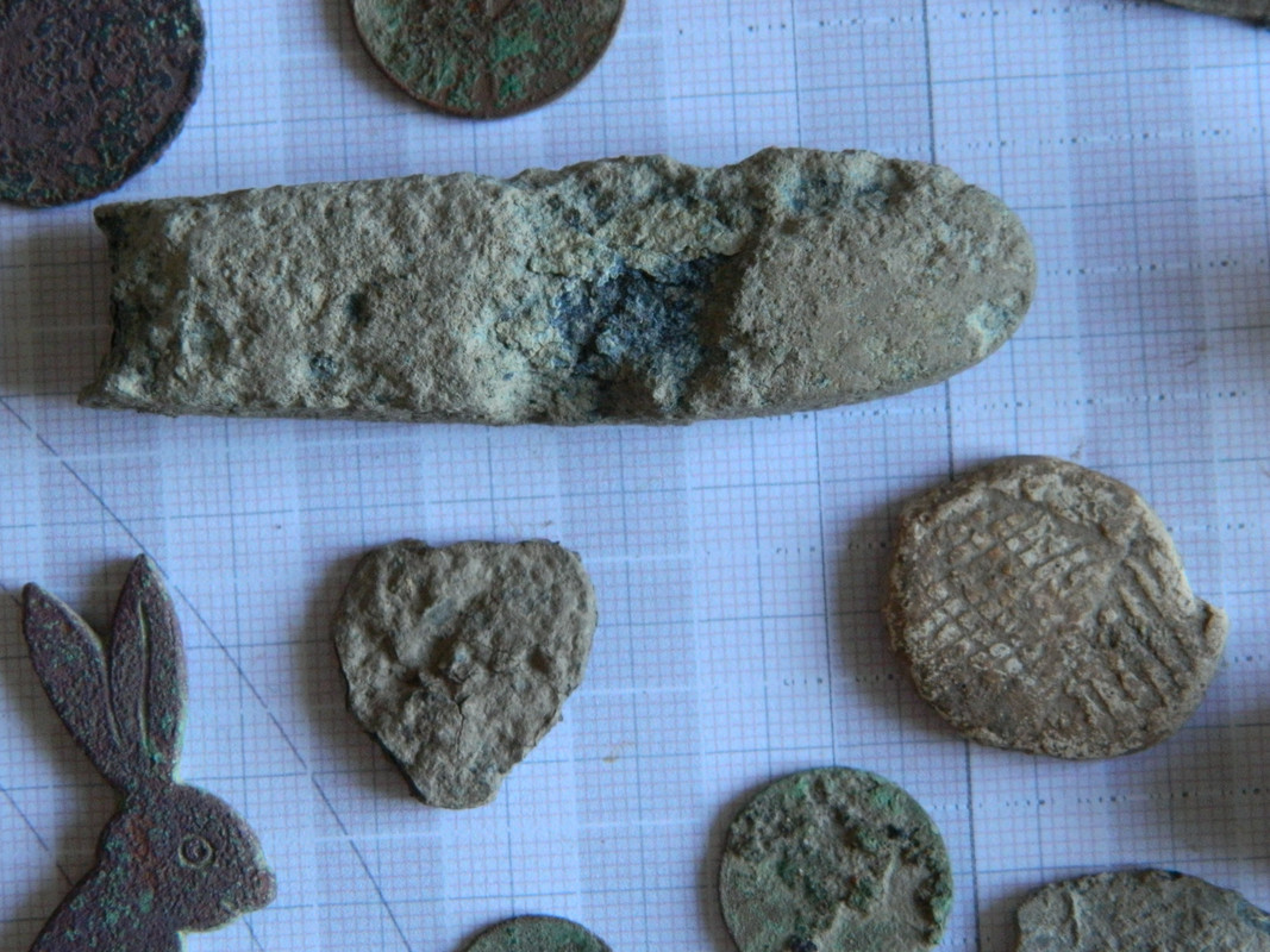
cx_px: 635
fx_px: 3081
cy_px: 476
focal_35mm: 84
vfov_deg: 17.6
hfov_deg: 23.3
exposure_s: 1/30
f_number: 4.2
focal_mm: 15.1
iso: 400
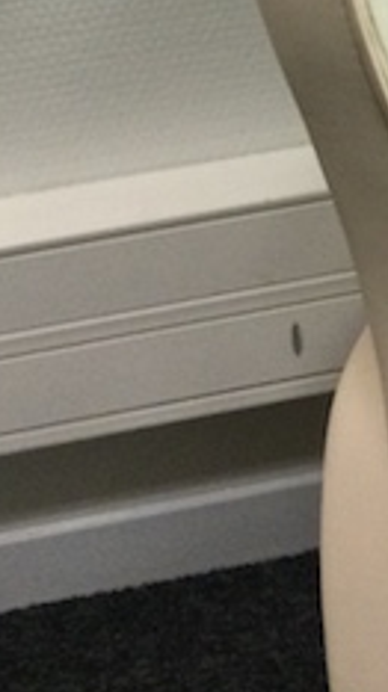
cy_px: -219
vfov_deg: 18.0
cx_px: 370
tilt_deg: -18.5
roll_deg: +6.2
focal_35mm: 111
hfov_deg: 10.8
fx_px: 2038
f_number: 2.4
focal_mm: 3.3
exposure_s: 1/33
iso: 125
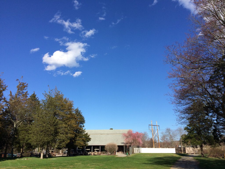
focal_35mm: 29
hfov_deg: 61.7
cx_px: 112
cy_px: 84
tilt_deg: +17.6
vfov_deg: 48.2
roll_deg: +0.3
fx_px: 188
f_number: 2.2
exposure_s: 1/2283
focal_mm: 4.15
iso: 32
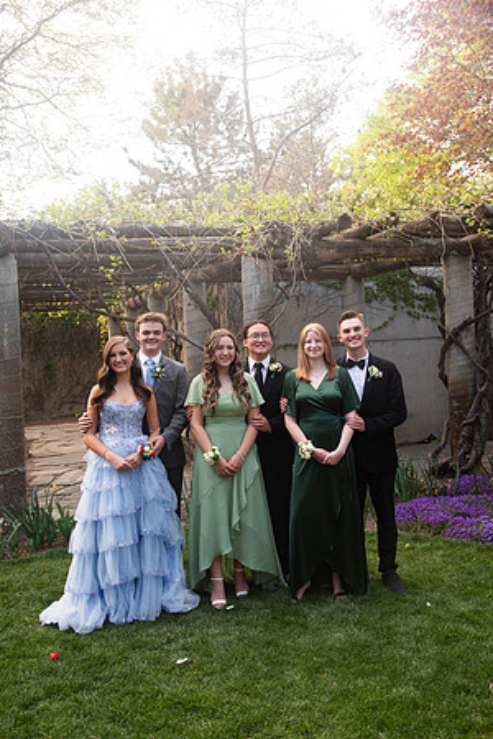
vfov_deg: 55.8
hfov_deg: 38.9
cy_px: 370
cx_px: 246
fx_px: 698
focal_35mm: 34
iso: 500
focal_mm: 34
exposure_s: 1/125
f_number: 5.6
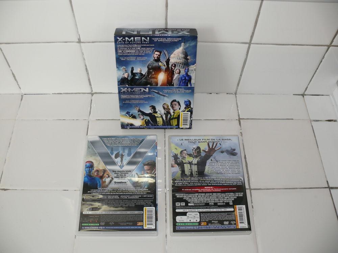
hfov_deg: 52.6
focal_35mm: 35
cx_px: 169
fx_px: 342
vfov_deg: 40.7
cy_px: 126
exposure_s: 1/30
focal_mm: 7.4
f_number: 2.8
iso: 100
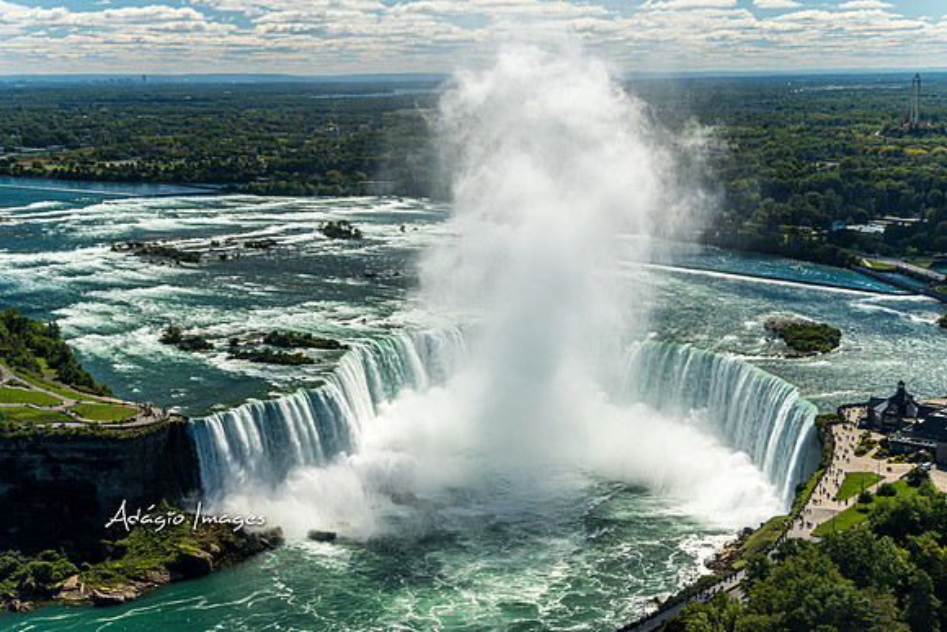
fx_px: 1399
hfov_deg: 37.4
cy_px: 316
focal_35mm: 53
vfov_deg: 25.4
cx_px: 474
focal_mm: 35
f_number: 5.6
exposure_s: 1/1000
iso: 100
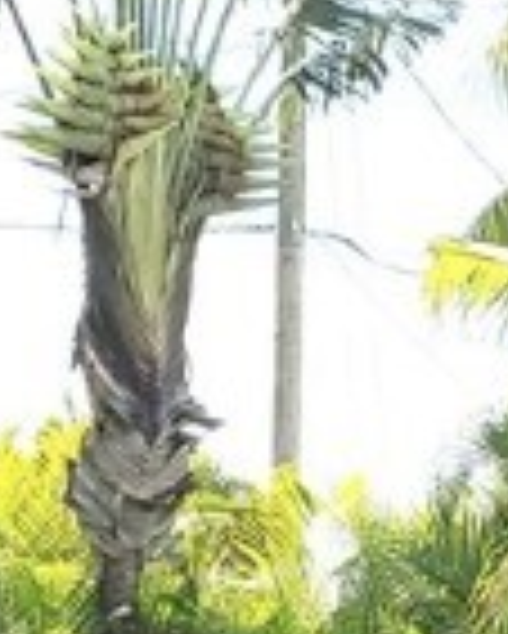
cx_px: 454
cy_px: 917
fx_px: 2591
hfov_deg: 11.1
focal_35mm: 138
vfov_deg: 13.3
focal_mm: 4.3
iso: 50
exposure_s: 1/1853
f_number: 2.4
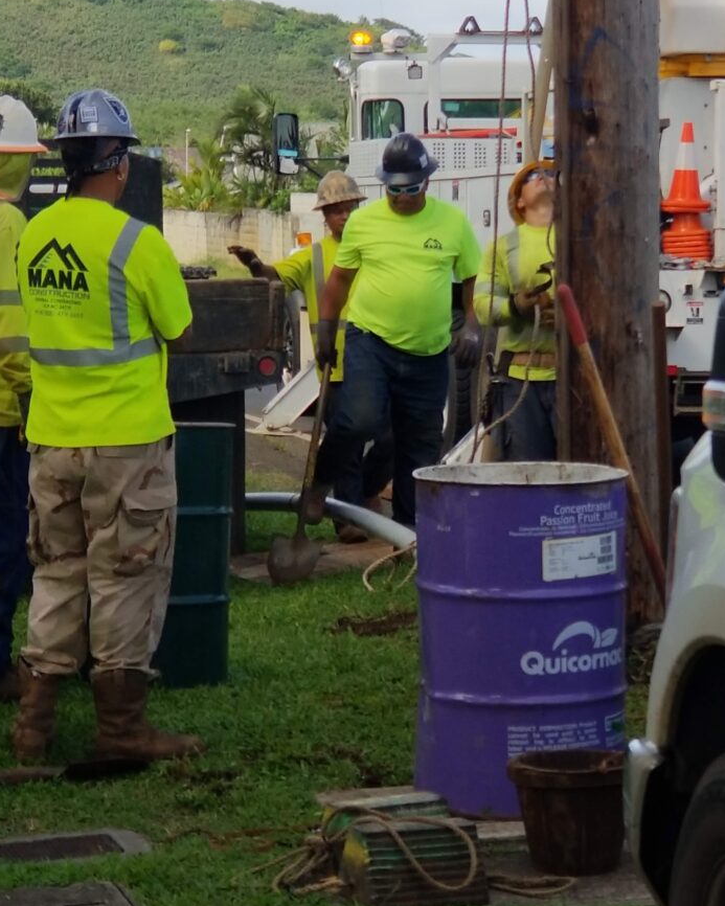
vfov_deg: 31.4
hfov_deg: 25.4
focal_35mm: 60
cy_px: 474
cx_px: 377
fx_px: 1609
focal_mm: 6
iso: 25
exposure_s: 1/618
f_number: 2.4
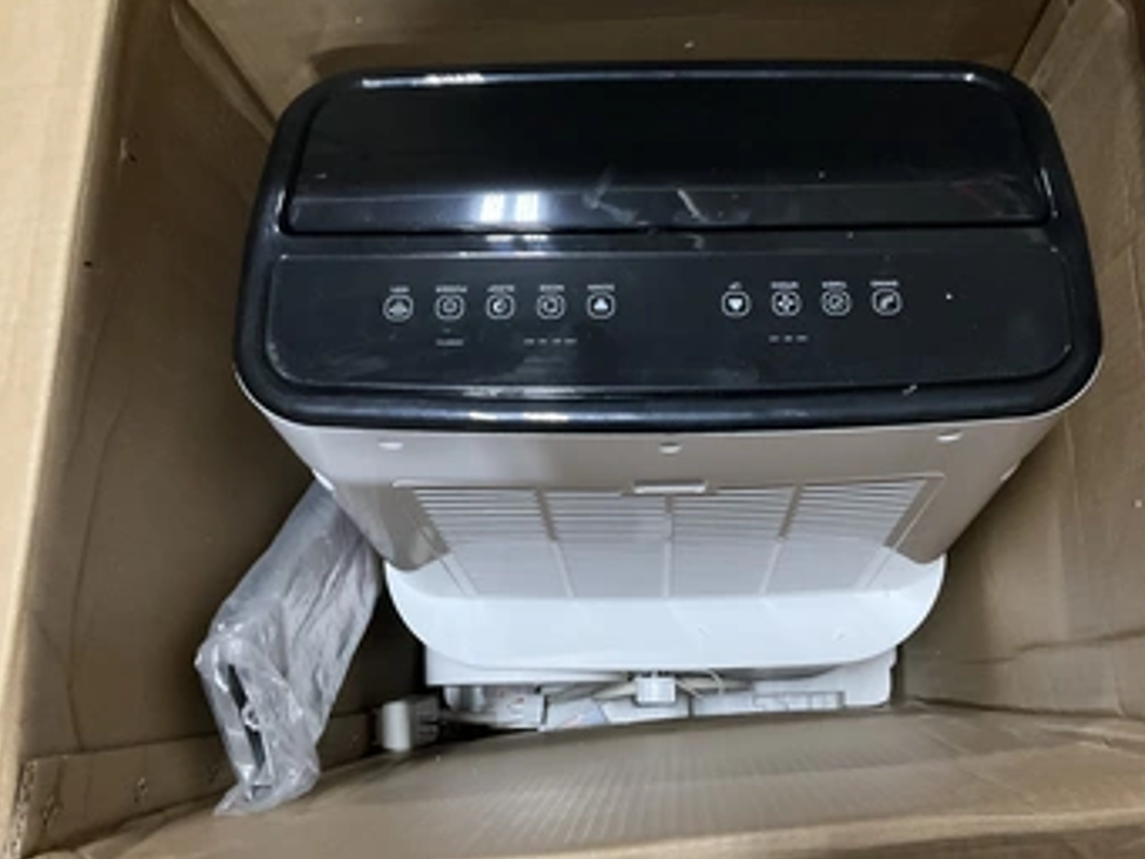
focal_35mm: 34
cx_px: 658
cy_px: 430
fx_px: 1125
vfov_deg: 41.8
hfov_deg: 53.7
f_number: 1.8
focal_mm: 3
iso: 400
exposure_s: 1/30
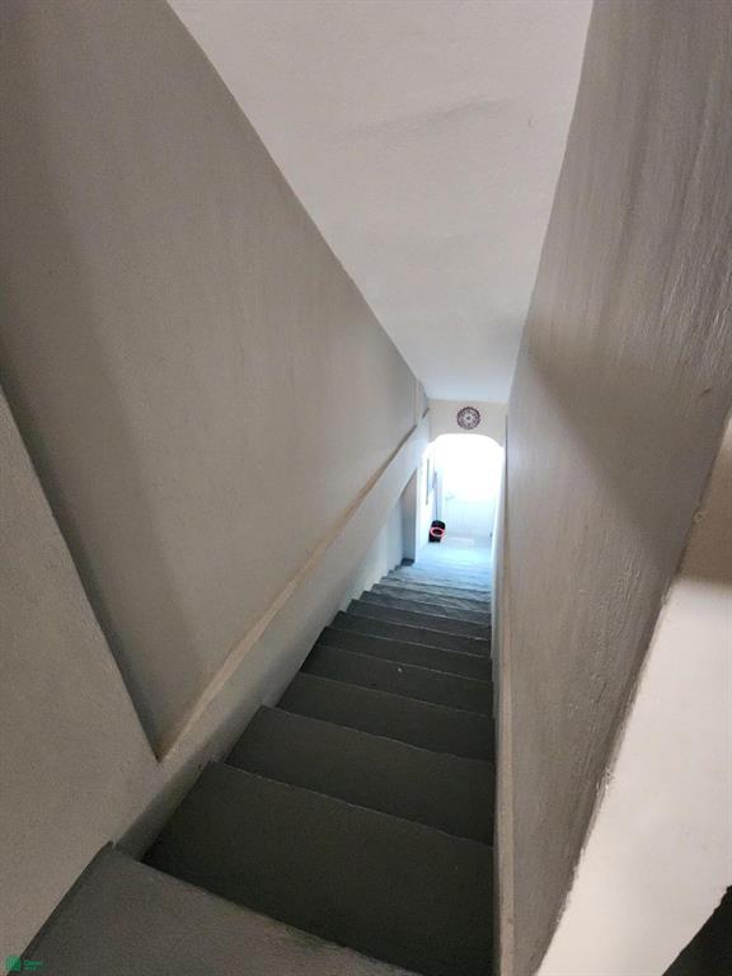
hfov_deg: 89.9
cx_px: 366
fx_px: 367
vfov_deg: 106.2
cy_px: 488
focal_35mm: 13
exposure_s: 1/24
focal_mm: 2.2
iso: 640
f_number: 2.2
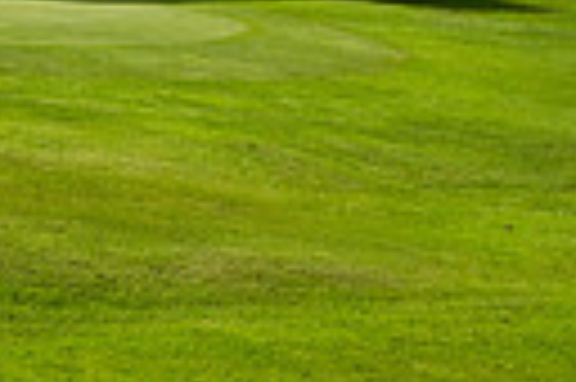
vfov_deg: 9.0
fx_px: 2317
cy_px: -344
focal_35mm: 145
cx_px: -675
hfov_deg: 12.1
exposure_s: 1/1600
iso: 400
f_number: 7.1
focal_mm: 32
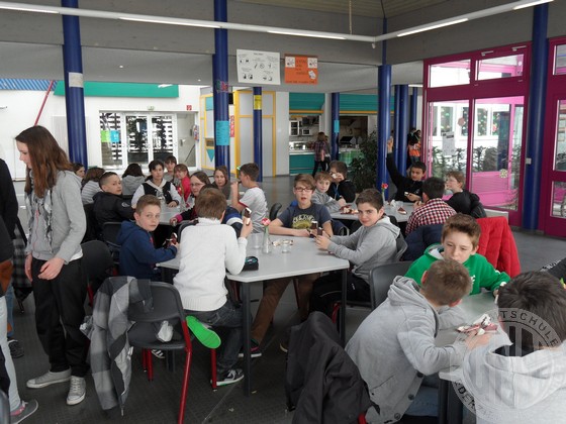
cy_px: 212
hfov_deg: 56.8
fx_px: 523
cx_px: 283
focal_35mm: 32
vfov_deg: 44.2
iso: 100
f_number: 3.4
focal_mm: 5.3
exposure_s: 1/90
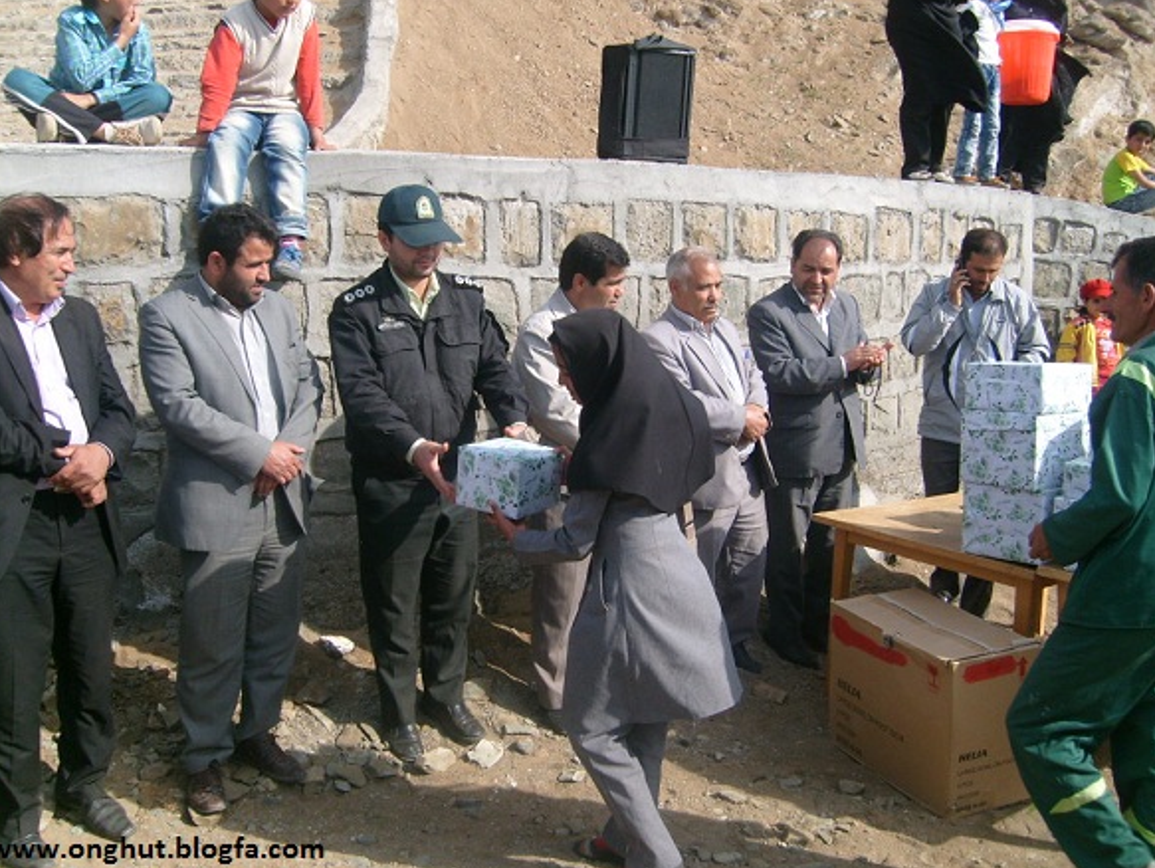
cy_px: 432
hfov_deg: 51.3
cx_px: 573
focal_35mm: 36
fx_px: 1202
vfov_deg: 39.7
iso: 80
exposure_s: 1/180
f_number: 7.1
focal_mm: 5.8
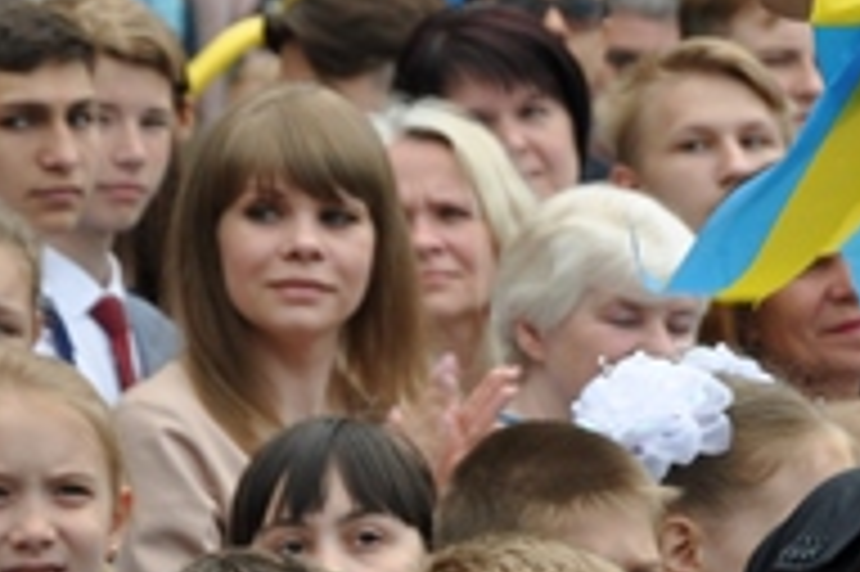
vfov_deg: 3.4
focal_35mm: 401
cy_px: 232
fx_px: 9561
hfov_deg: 5.1
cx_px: 1085
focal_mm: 85
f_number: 7.1
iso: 200
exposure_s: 1/200
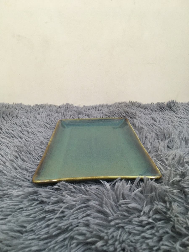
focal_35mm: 29
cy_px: 126
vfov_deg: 61.7
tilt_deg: -17.9
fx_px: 211
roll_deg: -0.6
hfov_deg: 48.2
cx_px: 94
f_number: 2.2
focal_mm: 4.15
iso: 125
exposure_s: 1/33
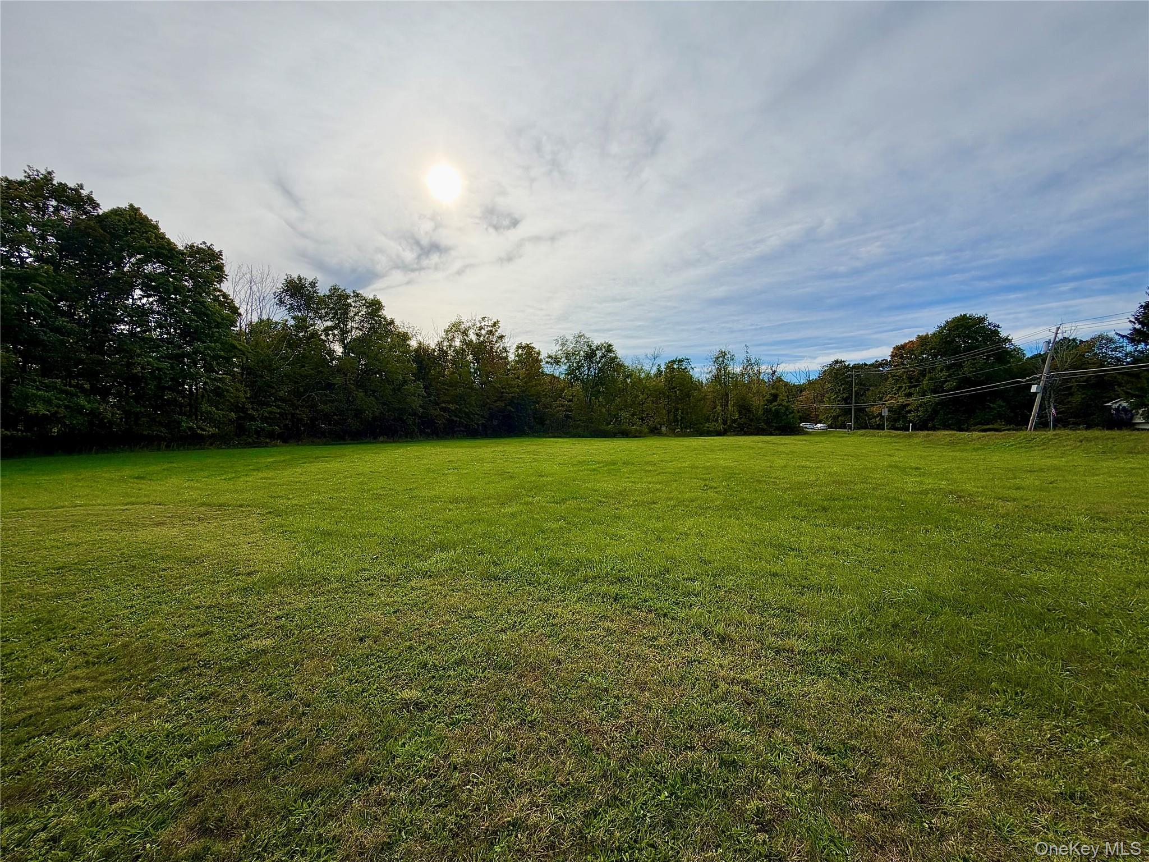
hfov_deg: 102.1
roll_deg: +0.0
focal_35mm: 14
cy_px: 431
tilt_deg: +0.4
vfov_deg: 85.7
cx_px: 574
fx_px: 465
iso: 20
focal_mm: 2.22
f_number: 2.2
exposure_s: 1/1534
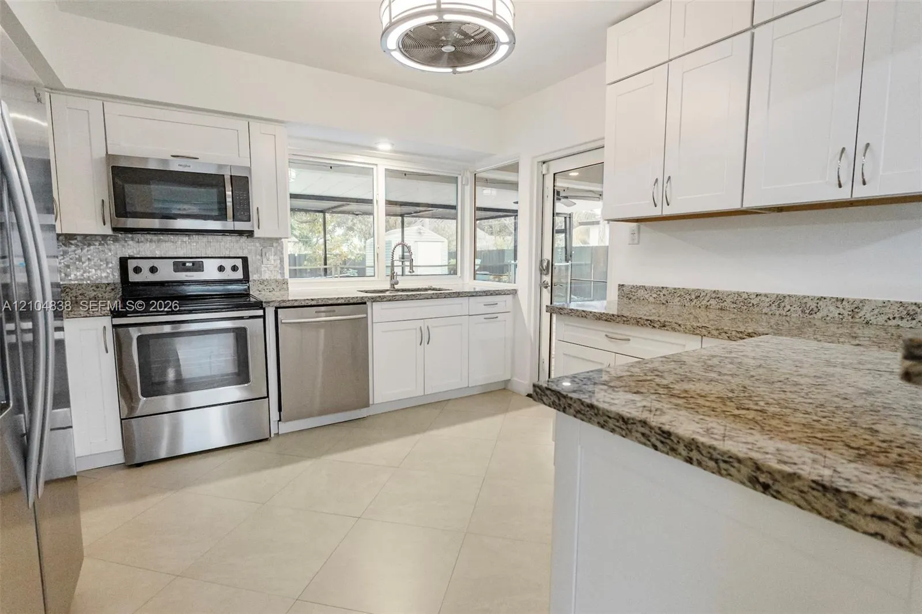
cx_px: 461
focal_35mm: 16
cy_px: 307
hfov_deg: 95.0
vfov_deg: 72.0
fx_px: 422
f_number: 2.8
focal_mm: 11
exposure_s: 1/200
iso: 1600
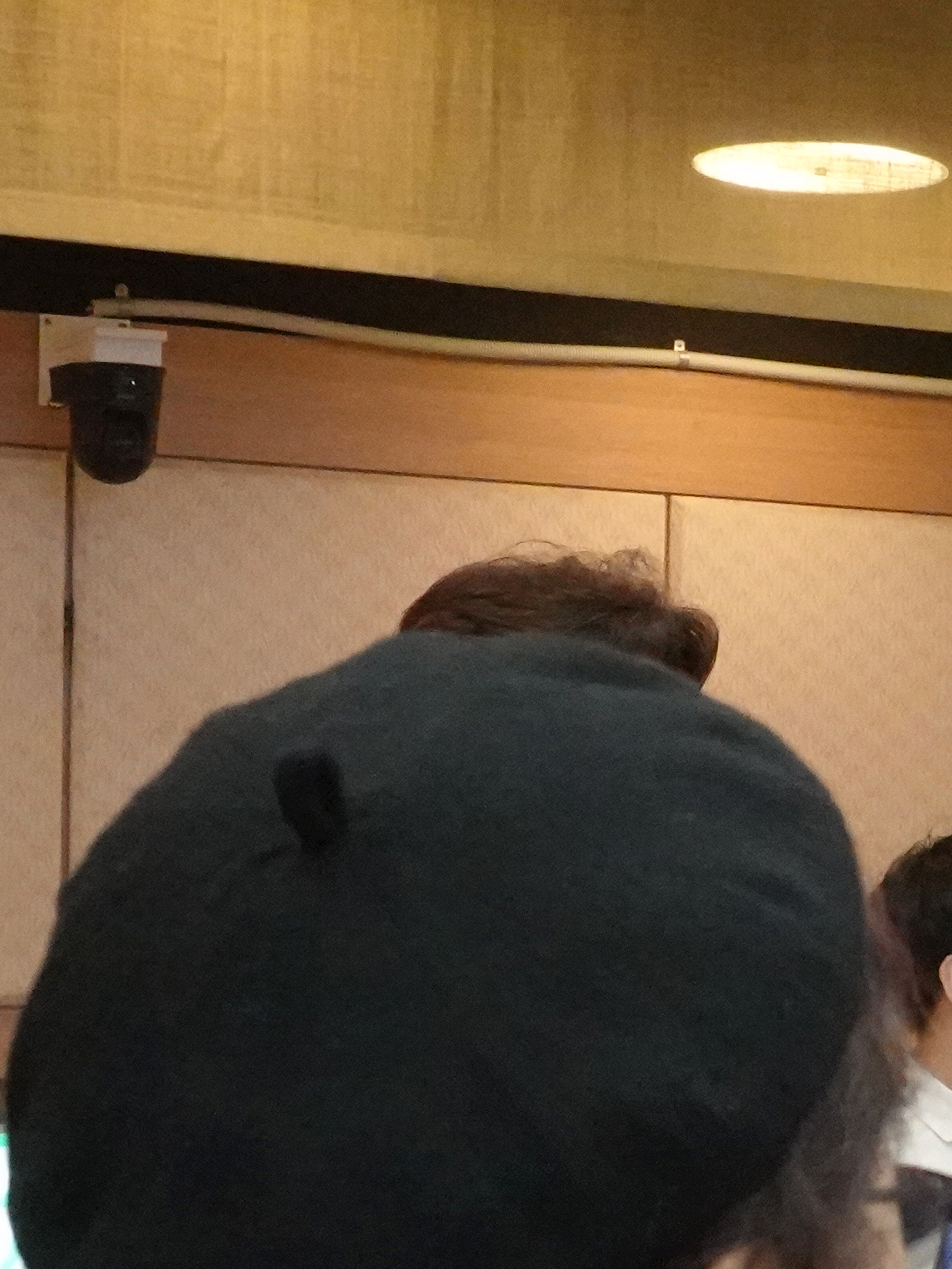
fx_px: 4436
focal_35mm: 121
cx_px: 1149
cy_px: 1155
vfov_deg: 16.1
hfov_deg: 12.0
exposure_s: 1/200
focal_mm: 13.84
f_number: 3.5
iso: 3200
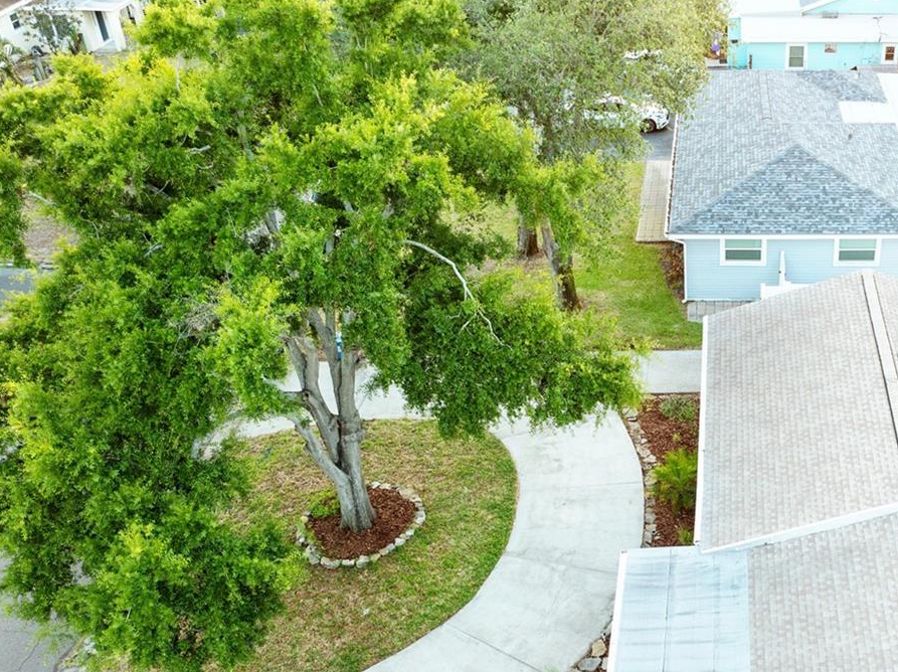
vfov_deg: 32.9
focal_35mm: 43
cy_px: 499
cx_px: 704
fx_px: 1114
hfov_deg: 42.2
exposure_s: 1/25
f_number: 2.8
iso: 100
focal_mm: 12.29
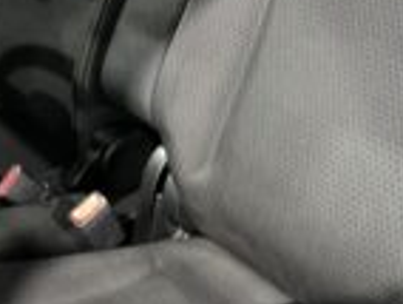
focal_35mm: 64
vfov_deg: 22.7
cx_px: 159
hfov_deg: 30.1
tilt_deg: -24.0
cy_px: 58
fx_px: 746
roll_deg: +2.0
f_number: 1.5
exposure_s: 1/4
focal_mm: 5.7
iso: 80
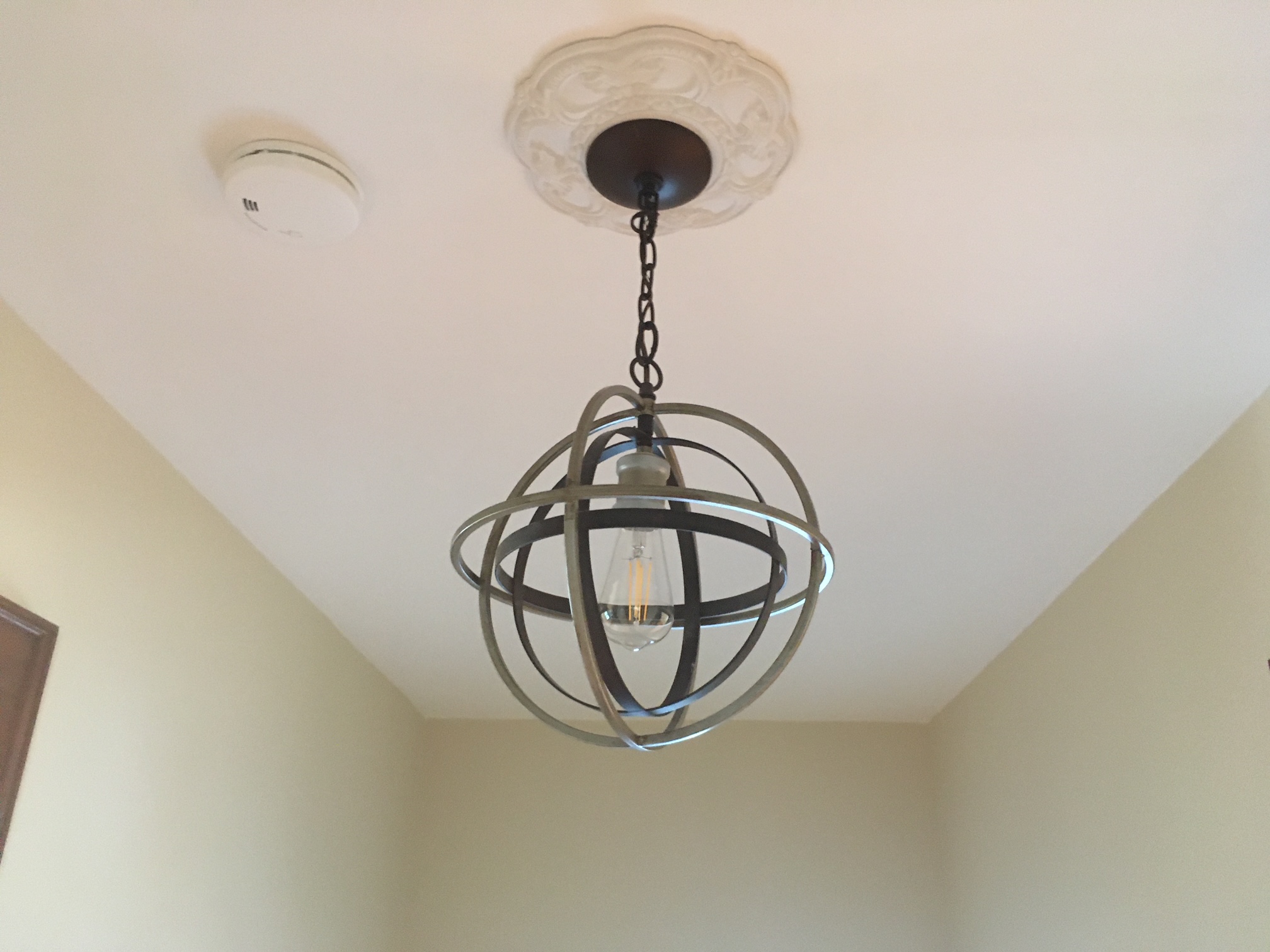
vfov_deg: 48.2
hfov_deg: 61.7
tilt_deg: +24.7
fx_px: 1064
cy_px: 476
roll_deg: -1.4
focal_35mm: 29
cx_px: 635
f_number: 2.2
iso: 200
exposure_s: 1/15
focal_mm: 4.15
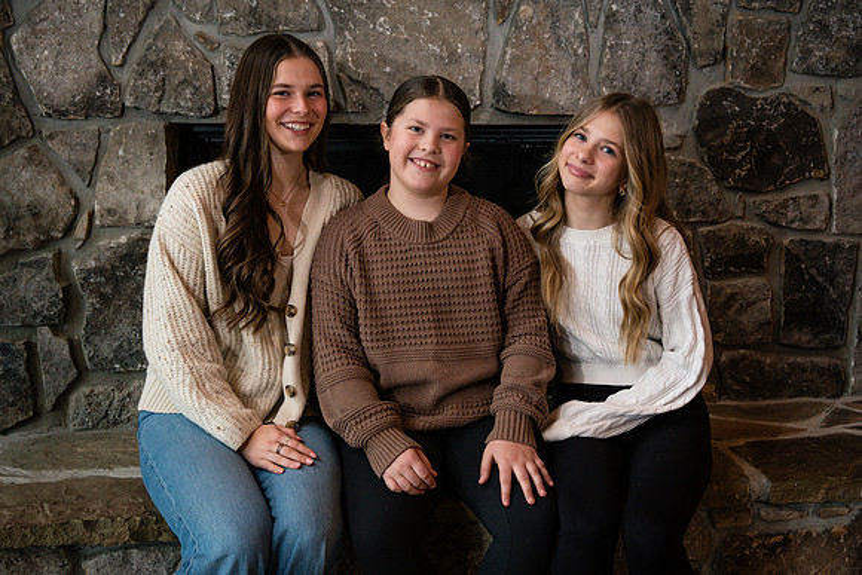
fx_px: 910
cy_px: 288
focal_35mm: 38
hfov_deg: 50.7
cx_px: 431
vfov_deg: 35.1
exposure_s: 1/250
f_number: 4.5
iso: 800
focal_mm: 38
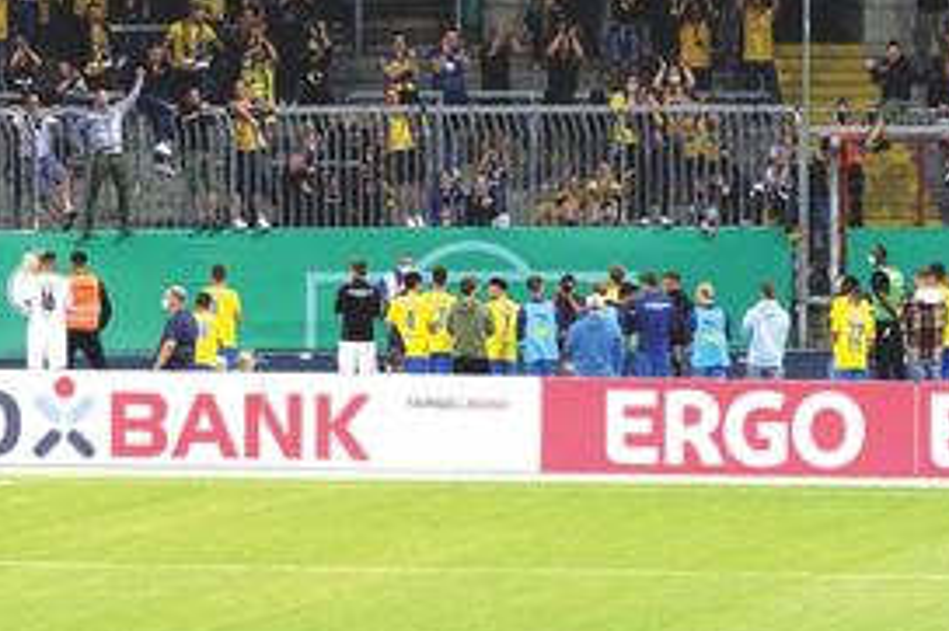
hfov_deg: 3.6
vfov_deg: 2.4
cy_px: 202
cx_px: 373
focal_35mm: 580
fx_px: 15280
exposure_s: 1/100
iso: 400
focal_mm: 101.6
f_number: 4
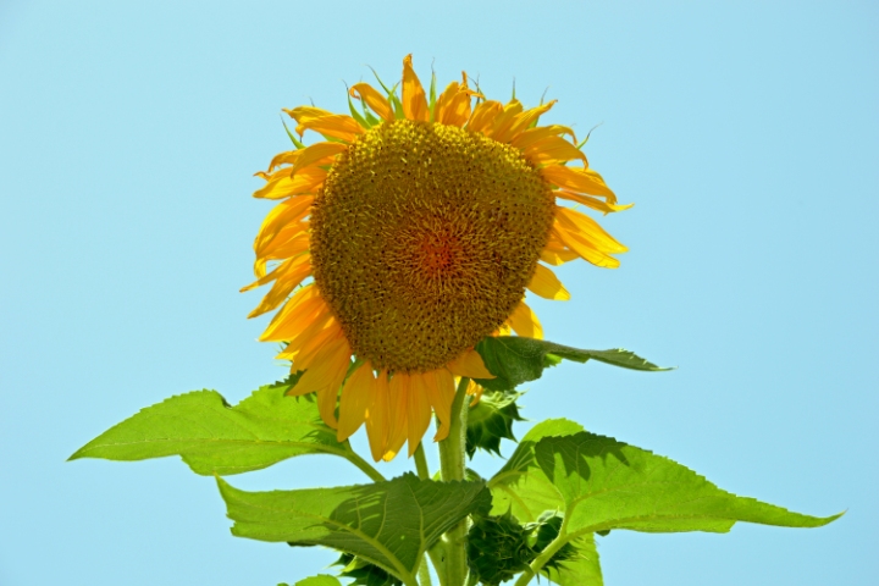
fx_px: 3845
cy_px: 293
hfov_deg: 13.0
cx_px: 440
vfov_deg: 8.7
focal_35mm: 158
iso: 100
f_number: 10
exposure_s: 1/200
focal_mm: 105
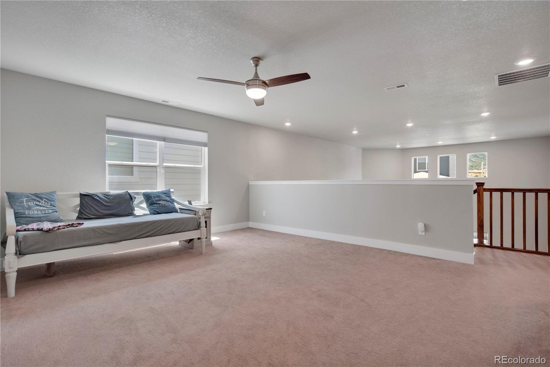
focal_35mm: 16
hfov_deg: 96.7
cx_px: 275
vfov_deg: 73.8
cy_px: 184
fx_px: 244
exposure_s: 1/60
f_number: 8
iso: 400
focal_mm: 16
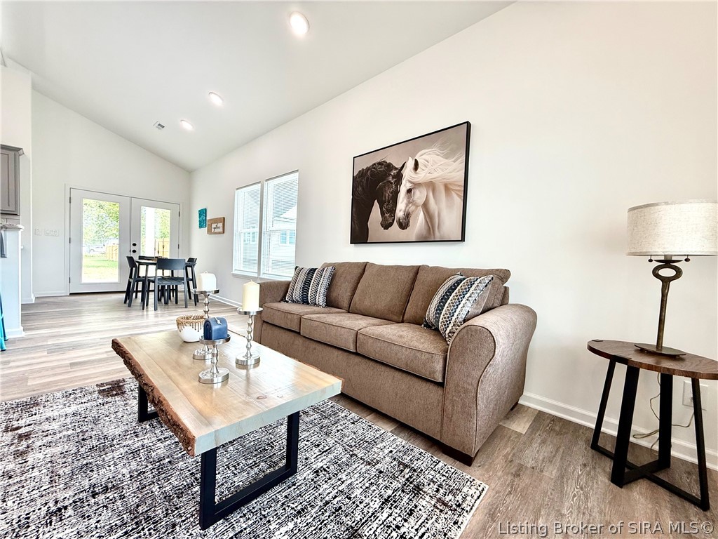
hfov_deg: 102.1
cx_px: 359
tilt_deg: -1.6
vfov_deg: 85.7
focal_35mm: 14
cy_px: 270
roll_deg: -1.8
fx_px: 290
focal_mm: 2.22
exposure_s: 1/120
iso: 80
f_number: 2.2
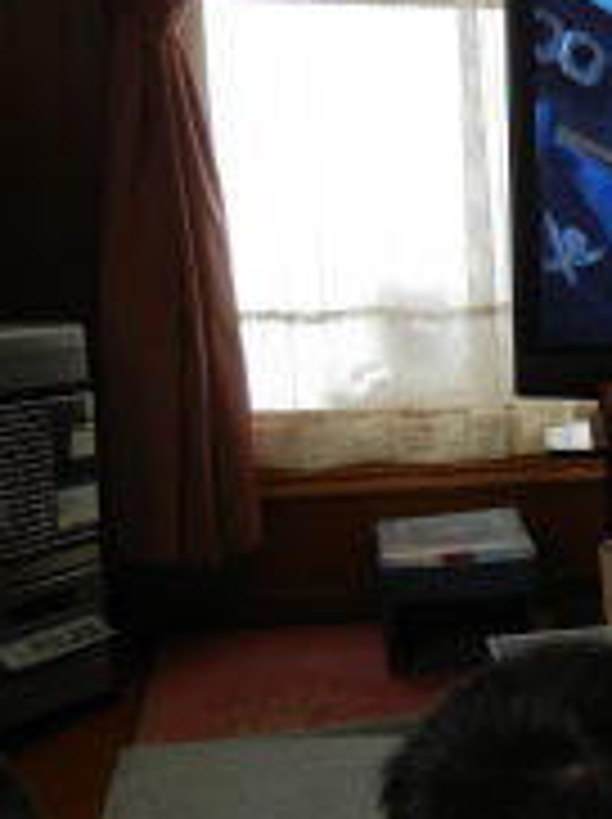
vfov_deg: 29.2
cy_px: 554
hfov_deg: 21.2
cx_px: 662
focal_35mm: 66
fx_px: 1559
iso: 160
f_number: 3.5
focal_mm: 5.4
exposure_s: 1/82.5
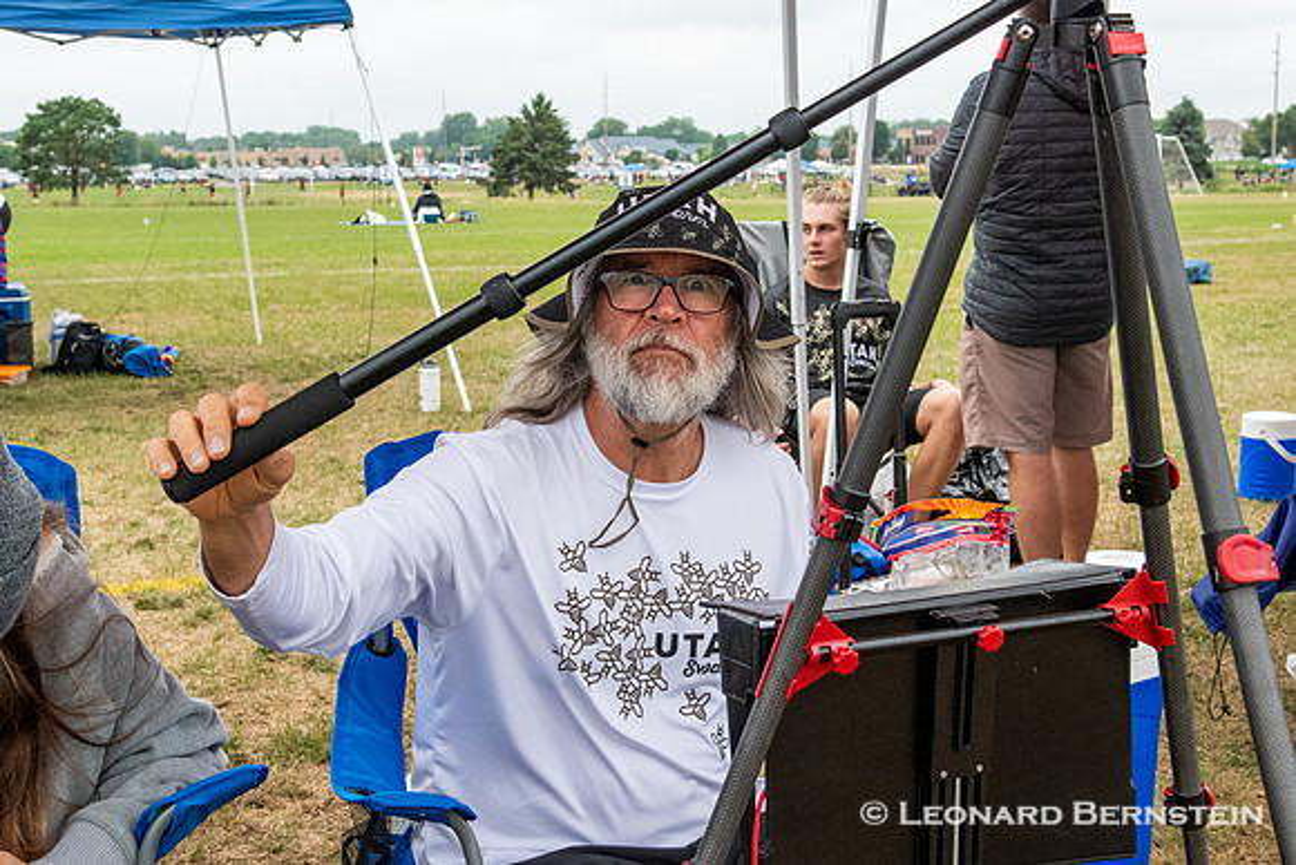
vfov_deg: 25.7
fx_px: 1897
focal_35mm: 53
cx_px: 648
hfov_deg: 37.7
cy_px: 432
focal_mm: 30
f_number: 7.1
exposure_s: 1/1000
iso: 1600
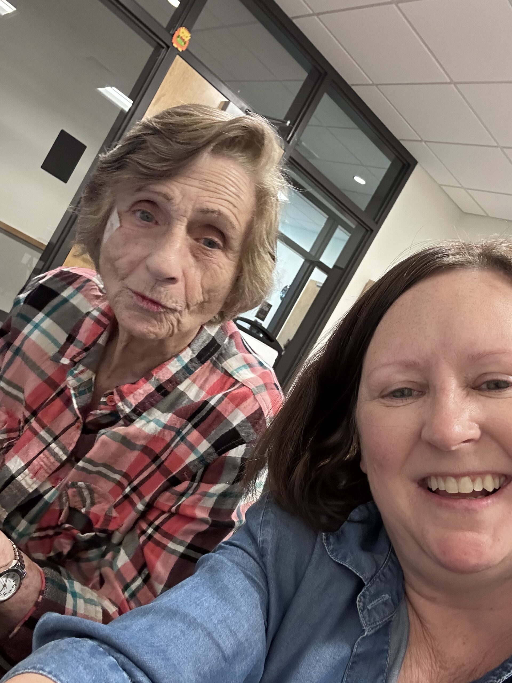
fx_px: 592
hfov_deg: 46.8
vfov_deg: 60.0
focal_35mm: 30
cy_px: 342
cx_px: 256
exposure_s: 1/58
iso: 320
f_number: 1.9
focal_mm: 2.69
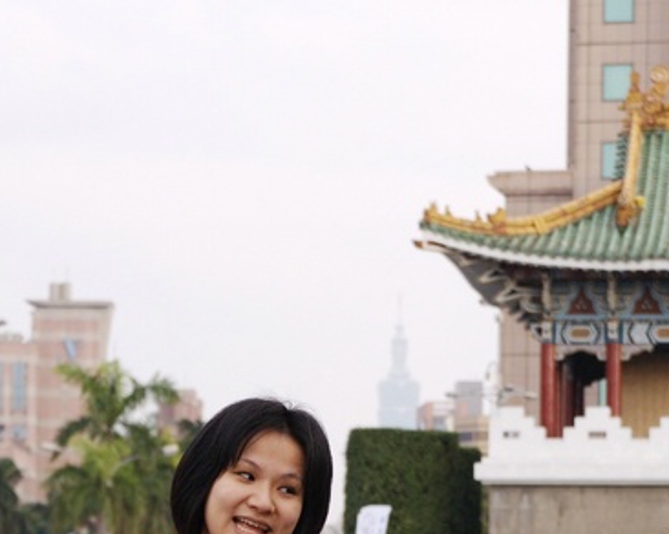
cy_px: 557
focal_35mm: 197
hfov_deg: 9.8
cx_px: 340
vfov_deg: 7.8
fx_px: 3896
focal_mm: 50
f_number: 4.5
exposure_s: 1/500
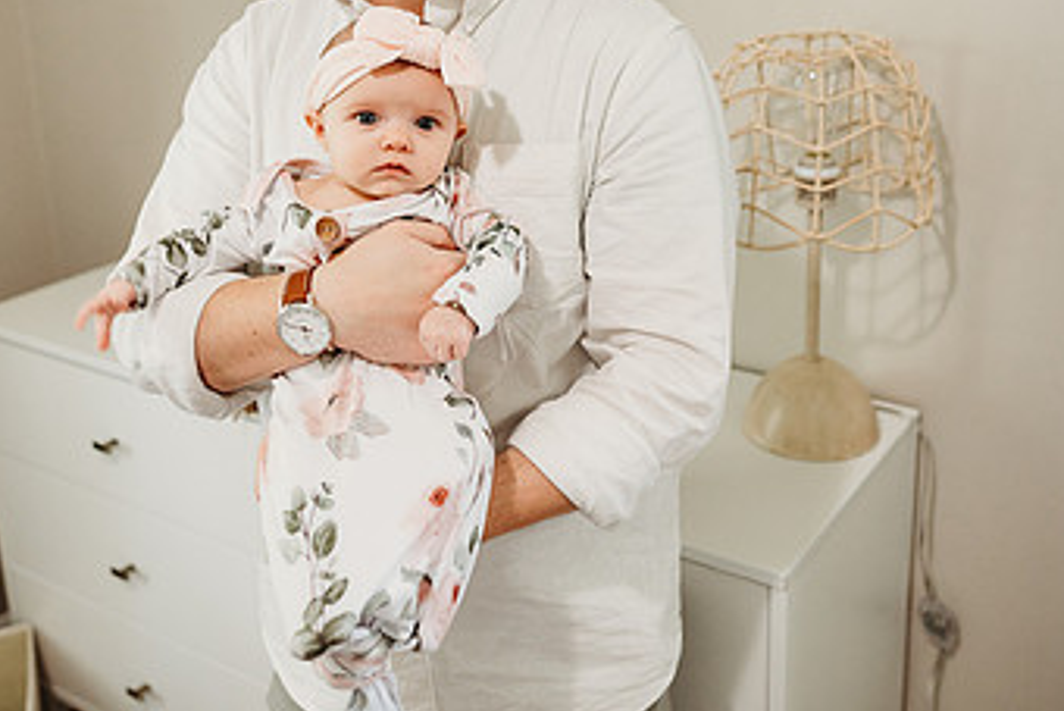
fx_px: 1212
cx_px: 501
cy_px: 189
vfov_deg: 32.1
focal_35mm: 41
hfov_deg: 47.4
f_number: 2.5
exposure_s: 1/200
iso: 1000
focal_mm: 24
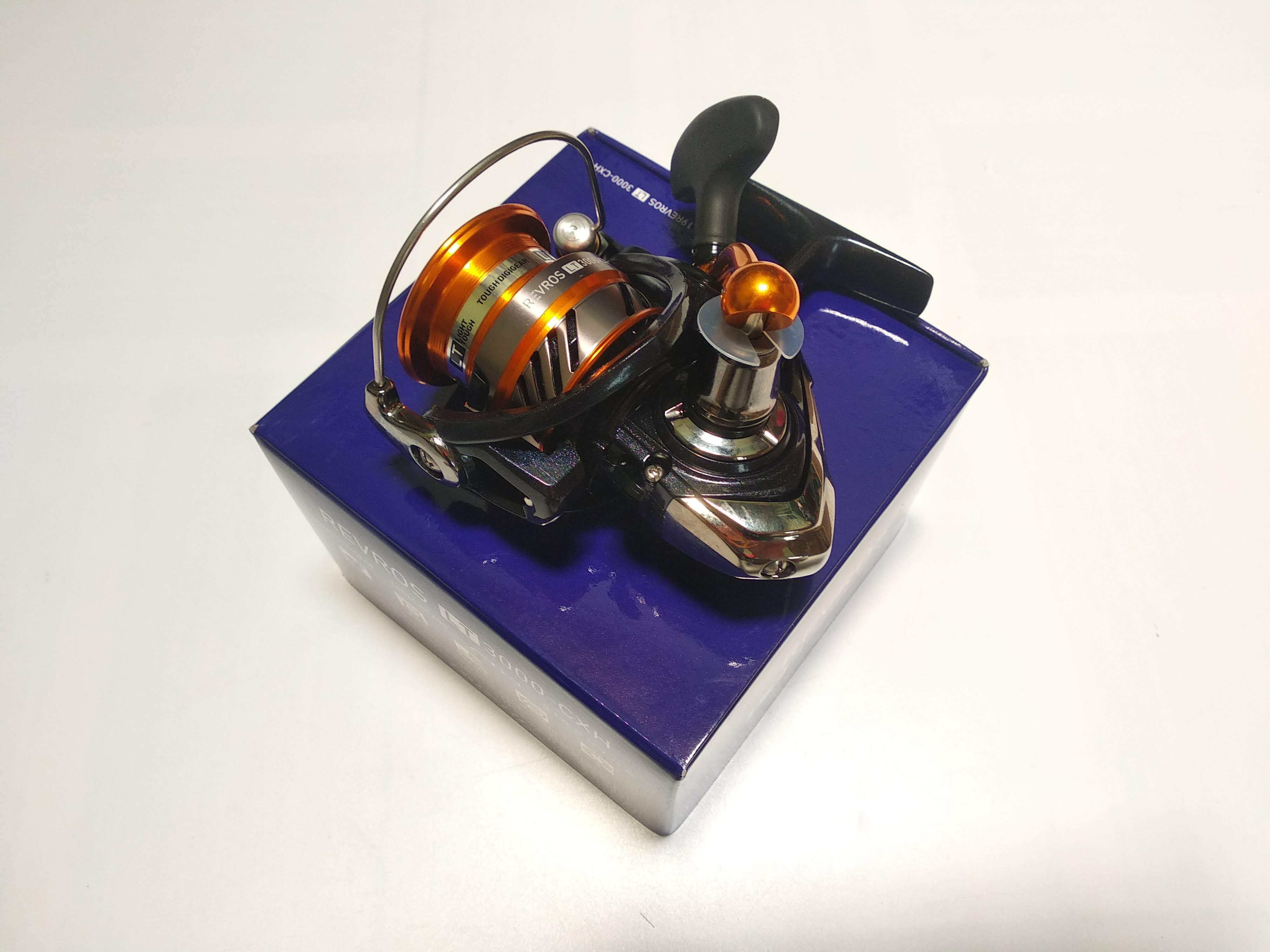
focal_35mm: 26
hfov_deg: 67.3
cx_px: 635
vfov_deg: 53.1
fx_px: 954
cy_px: 476
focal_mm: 3.81
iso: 200
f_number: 2.2
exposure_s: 1/100
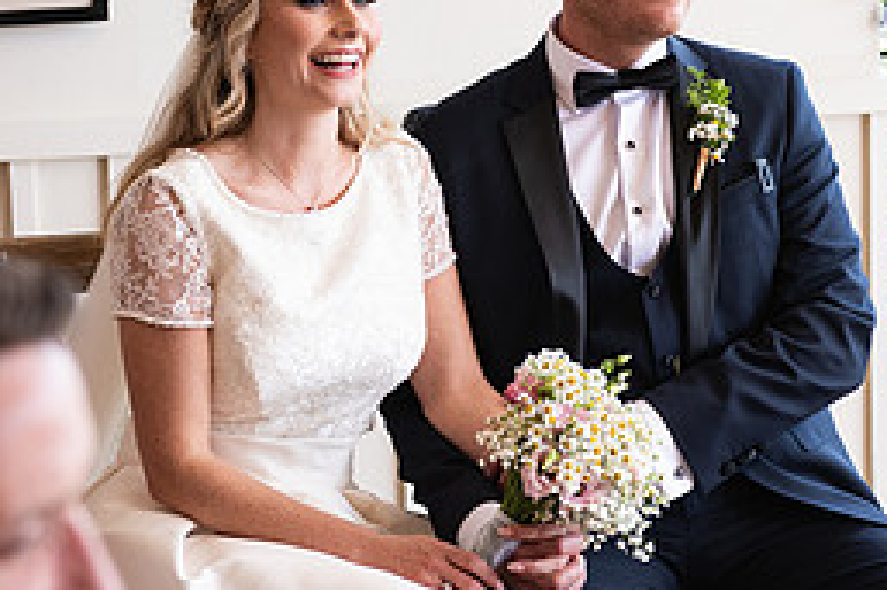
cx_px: 449
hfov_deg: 14.7
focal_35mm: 140
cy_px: 167
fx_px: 3447
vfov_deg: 9.8
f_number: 3.5
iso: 320
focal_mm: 62
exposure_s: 1/160
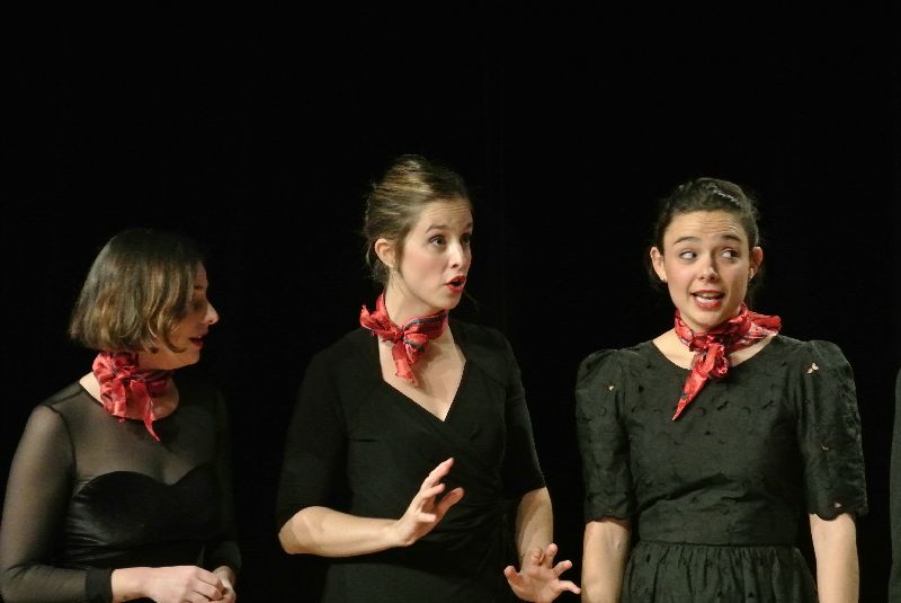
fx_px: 4835
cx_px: 450
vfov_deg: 7.1
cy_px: 302
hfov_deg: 10.6
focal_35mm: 193
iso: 3200
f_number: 4.8
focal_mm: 71.6
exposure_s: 1/60
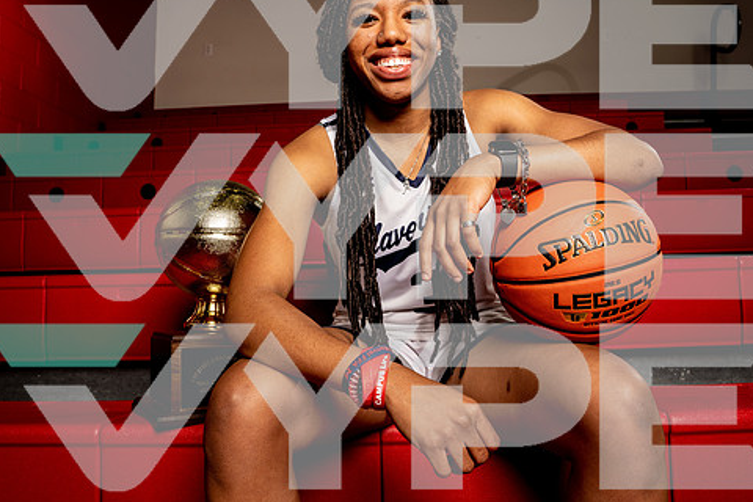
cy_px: 217
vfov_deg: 44.9
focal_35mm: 29
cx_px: 386
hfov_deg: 63.6
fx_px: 607
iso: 100
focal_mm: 24
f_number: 7.1
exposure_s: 1/250
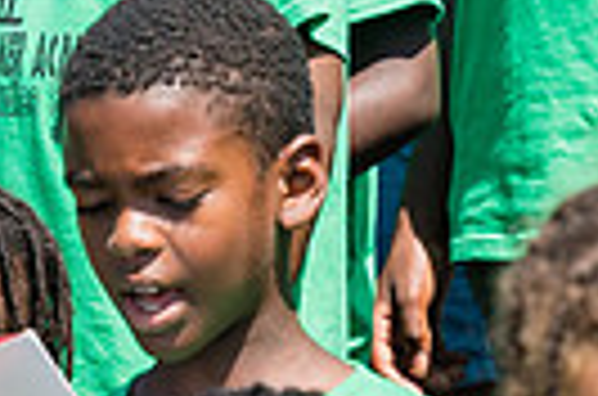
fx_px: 8120
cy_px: -2
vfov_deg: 2.8
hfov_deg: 4.2
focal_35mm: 490
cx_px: -108
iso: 100
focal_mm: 75
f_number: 4
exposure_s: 1/500
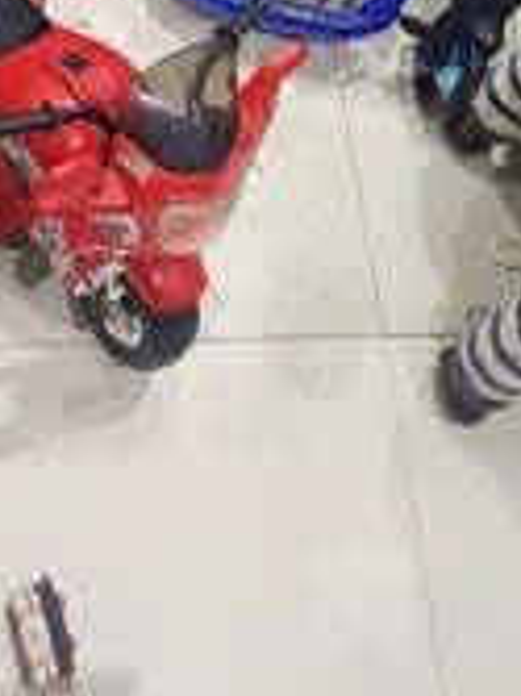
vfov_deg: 28.7
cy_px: -100
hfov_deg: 24.1
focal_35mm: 60
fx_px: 1206
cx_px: 388
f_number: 1.8
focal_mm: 4.65
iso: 400
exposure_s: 1/25
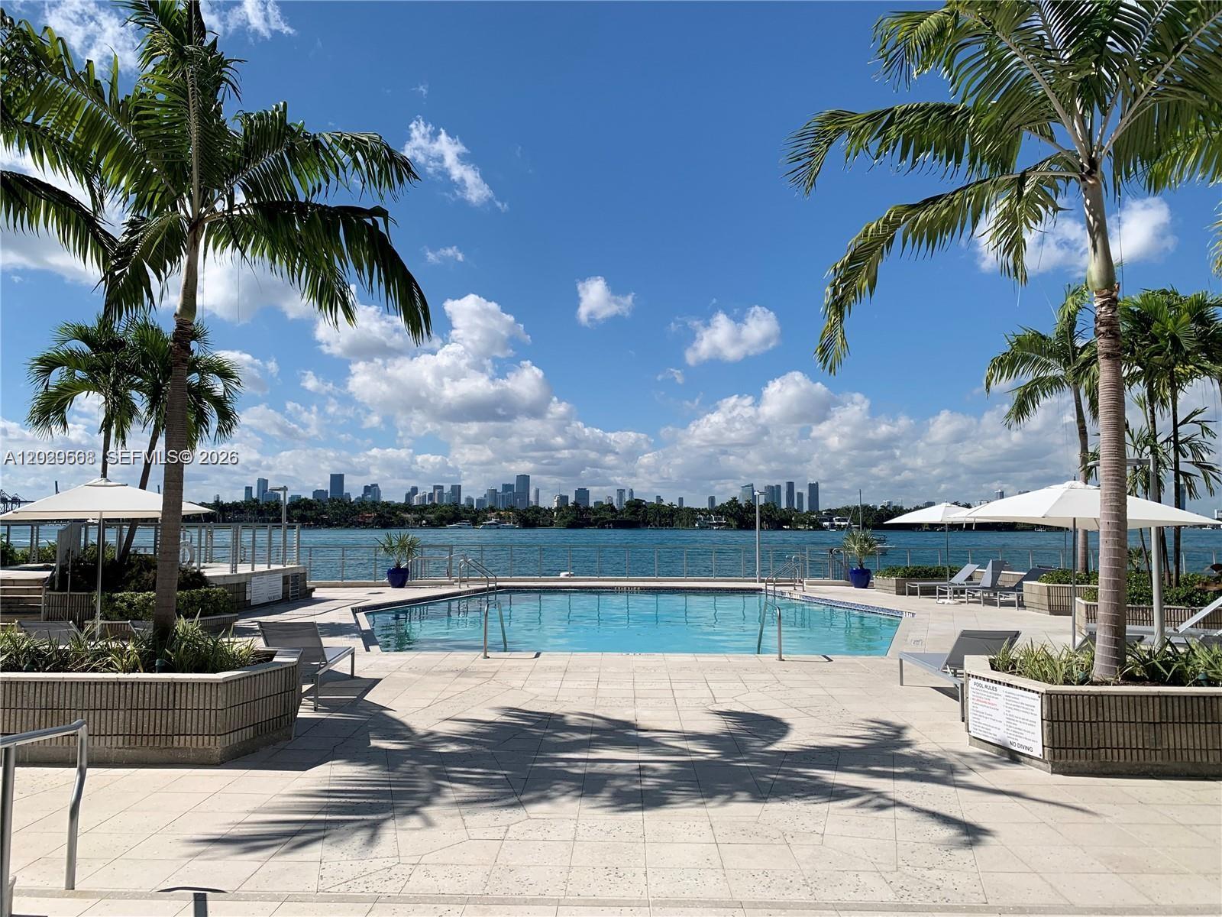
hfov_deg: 67.3
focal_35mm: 26
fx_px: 918
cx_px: 611
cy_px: 458
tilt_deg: +3.4
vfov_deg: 53.1
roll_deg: -0.5
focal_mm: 4.25
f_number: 1.8
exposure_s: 1/4464
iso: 25
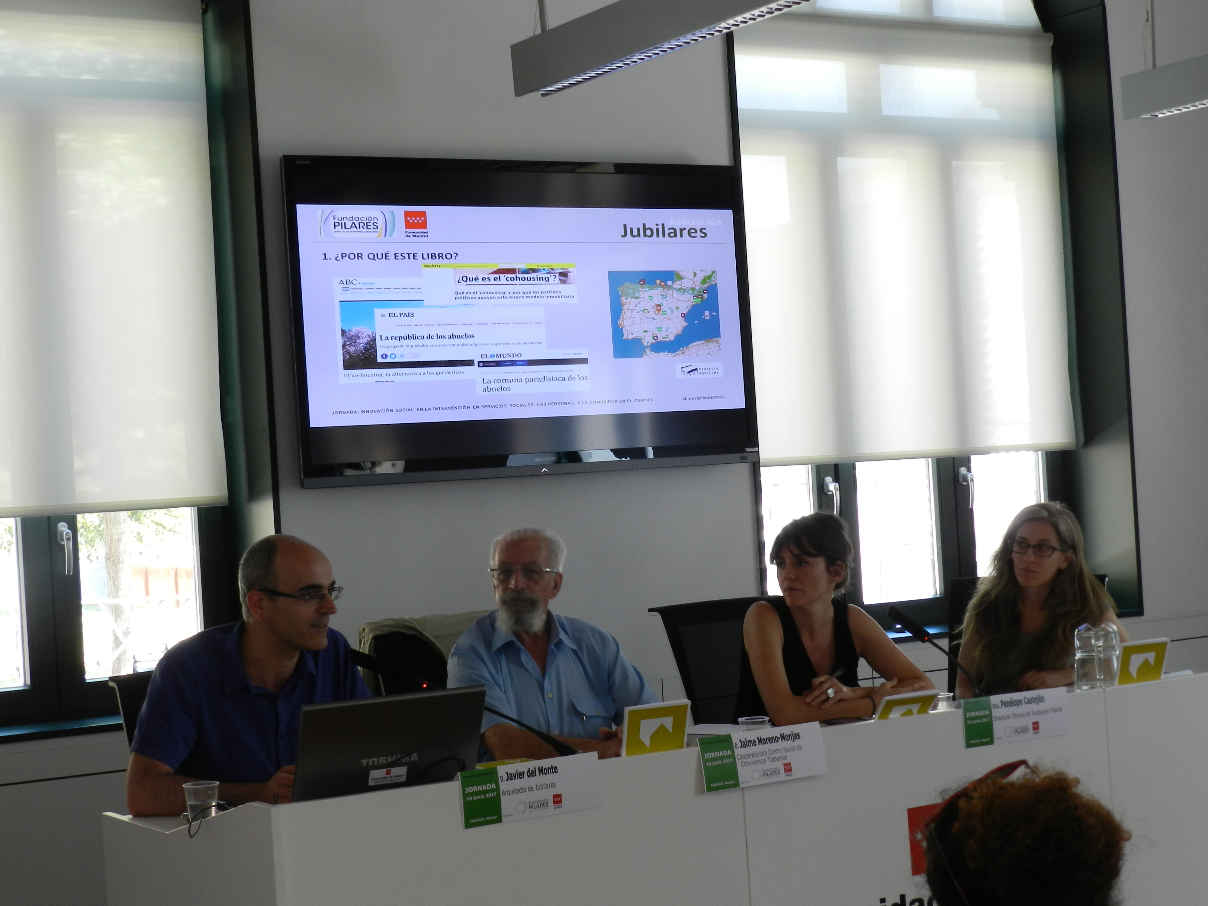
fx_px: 2094
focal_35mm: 60
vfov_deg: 24.4
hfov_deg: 32.2
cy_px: 453
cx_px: 604
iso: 160
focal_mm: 10.7
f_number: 5
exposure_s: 1/15
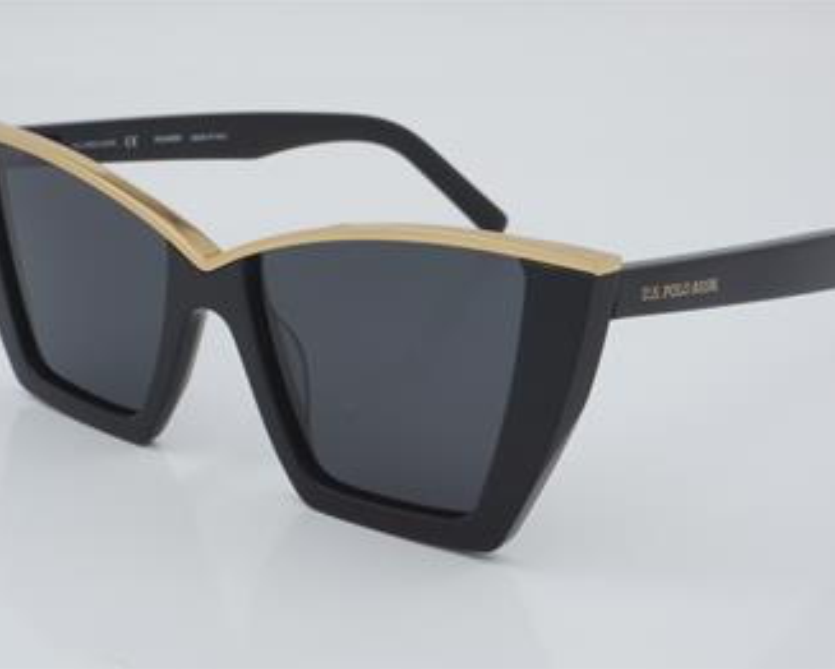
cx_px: 442
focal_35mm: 86
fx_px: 2127
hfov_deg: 22.2
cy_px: 334
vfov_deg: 17.9
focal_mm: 50
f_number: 32
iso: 100
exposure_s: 1/3
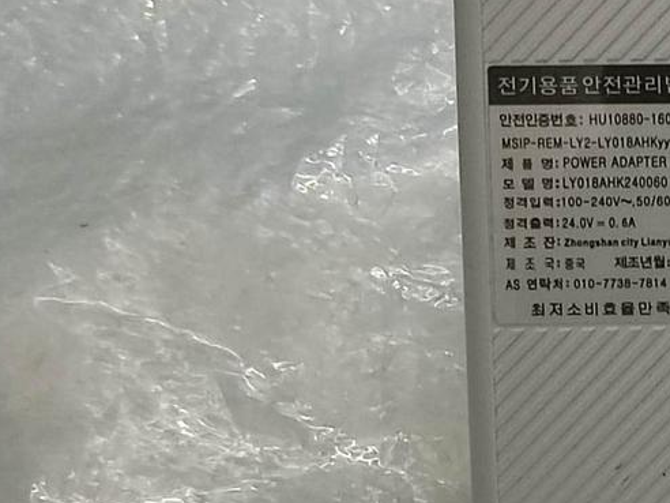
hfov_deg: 16.0
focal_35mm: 117
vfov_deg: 12.6
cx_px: 859
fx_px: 2265
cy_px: 423
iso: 801
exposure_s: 1/30
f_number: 1.79
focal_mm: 4.71
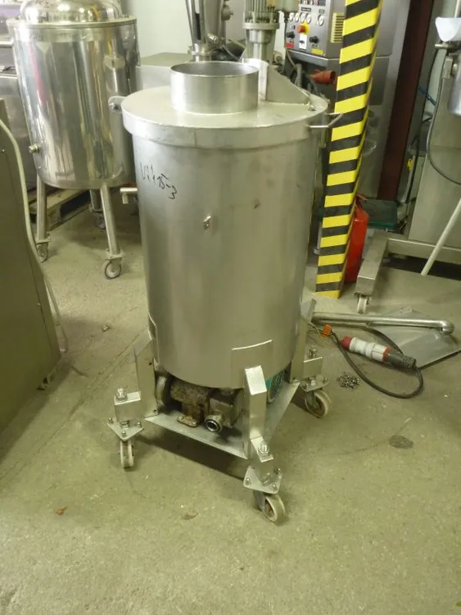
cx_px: 230
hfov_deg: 49.8
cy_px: 308
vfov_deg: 63.4
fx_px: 497
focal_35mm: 28
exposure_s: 1/6
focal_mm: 4.9
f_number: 3.3
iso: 400
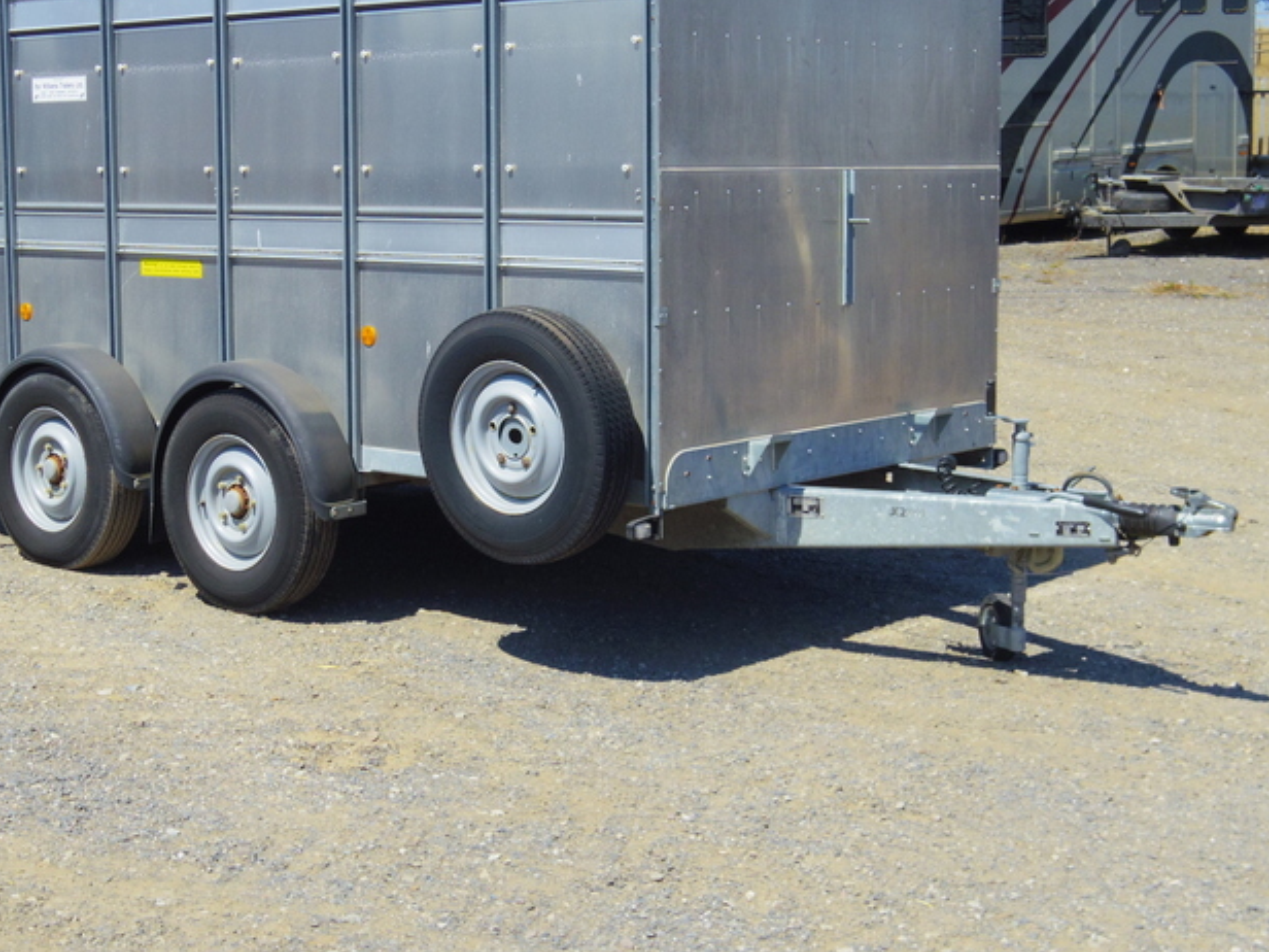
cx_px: 556
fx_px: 2236
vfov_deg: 23.9
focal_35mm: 61
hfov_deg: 31.6
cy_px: 342
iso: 200
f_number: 4.5
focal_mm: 8.5
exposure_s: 1/1000
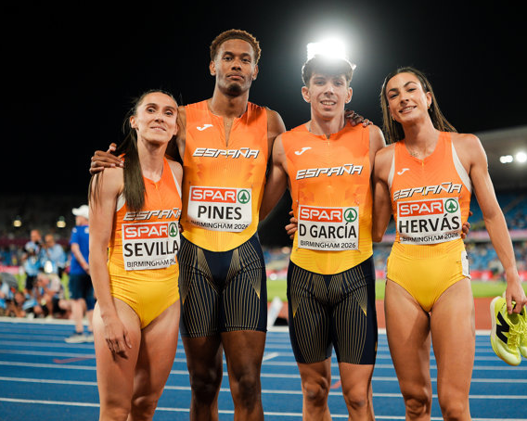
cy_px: 212
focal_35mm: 57
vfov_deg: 26.7
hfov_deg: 33.0
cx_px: 294
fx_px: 889
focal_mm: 50
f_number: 2
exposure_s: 1/1250
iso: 1000
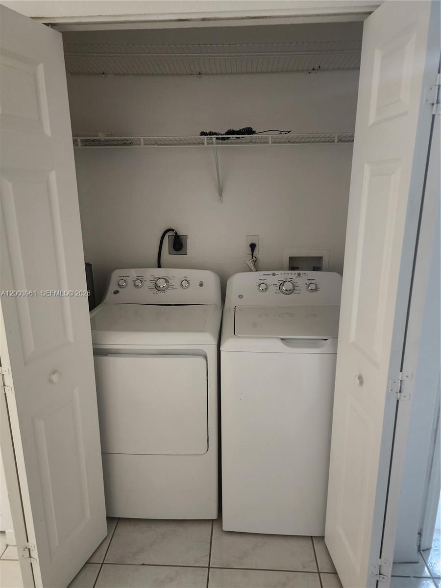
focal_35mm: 23
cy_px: 294
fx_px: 391
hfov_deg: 58.9
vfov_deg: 73.9
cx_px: 220
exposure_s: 1/26
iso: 640
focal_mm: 6.4
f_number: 1.8
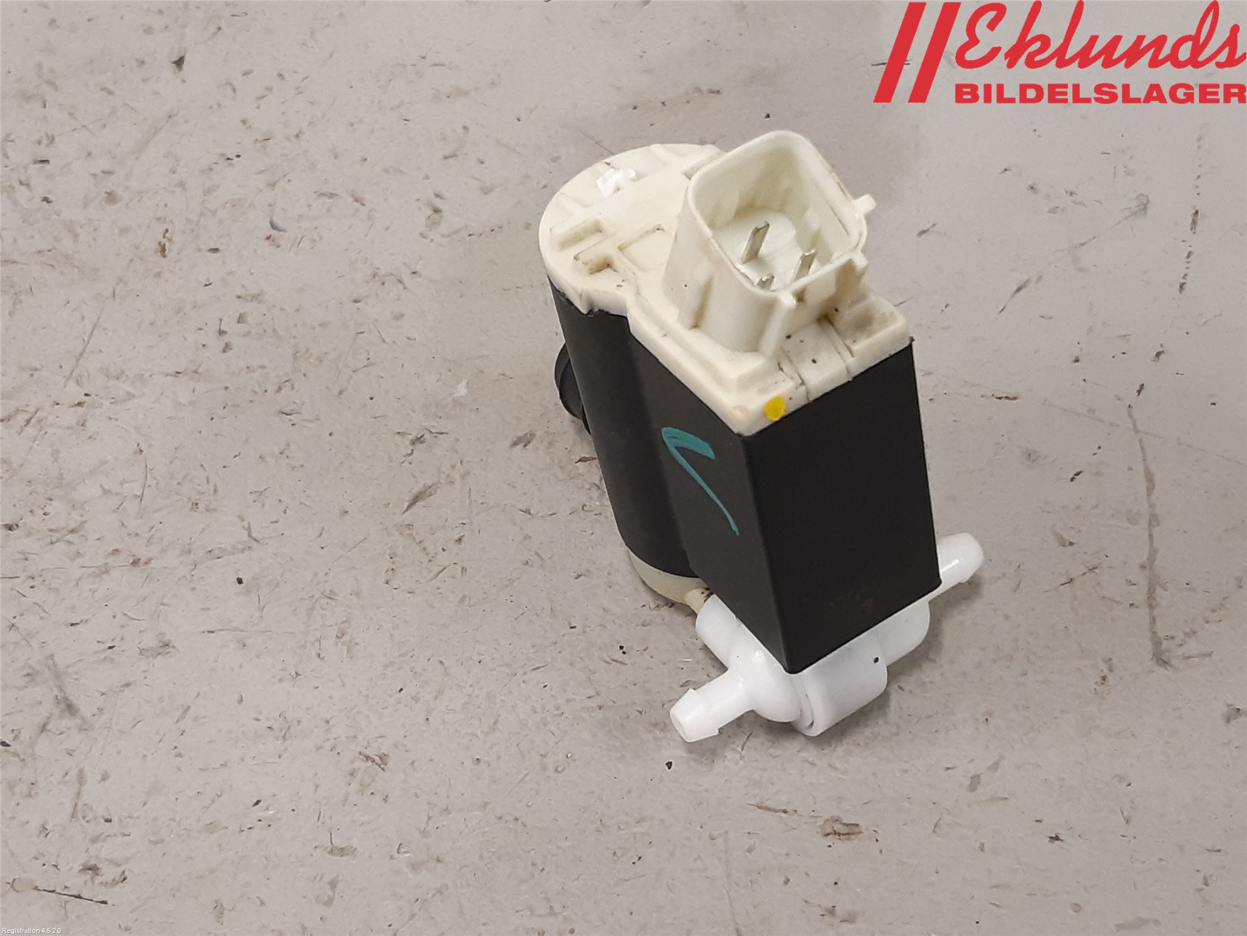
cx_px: 624
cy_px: 468
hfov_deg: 67.3
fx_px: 937
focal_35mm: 26
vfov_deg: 53.1
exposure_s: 1/50
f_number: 1.7
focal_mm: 3.93
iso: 160
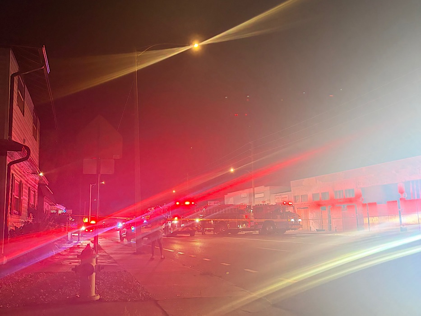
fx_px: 316
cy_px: 158
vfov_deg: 53.1
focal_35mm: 26
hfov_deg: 67.3
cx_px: 210
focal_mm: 5.96
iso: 500
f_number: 1.6
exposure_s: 1/49
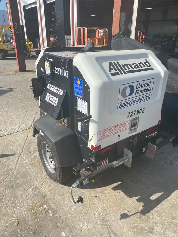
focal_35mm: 26
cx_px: 89
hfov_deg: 53.1
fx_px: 178
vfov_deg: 67.3
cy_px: 118
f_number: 1.8
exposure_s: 1/2817
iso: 32
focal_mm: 4.25
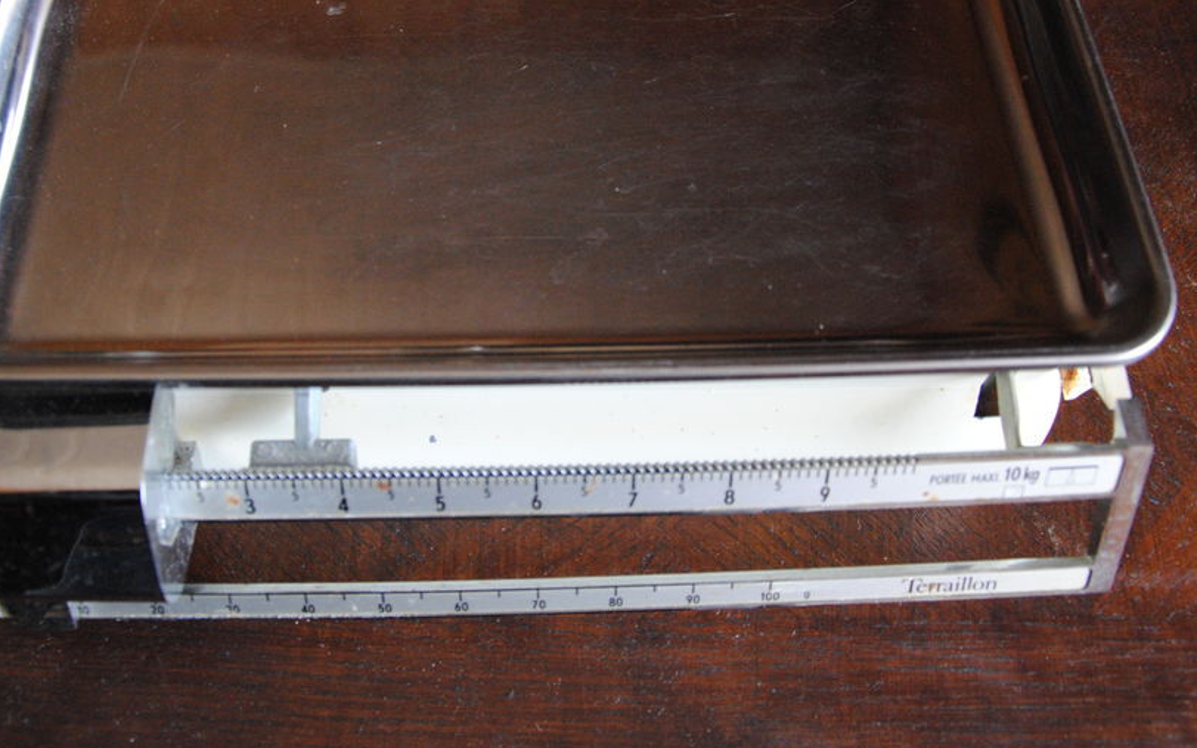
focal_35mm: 40
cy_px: 303
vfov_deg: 32.2
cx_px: 520
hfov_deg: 49.5
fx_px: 1293
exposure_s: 1/30
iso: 800
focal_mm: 21
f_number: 3.8
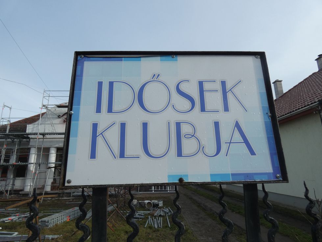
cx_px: 161
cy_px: 121
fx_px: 186
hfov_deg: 81.8
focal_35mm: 20
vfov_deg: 66.0
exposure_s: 1/800
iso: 80
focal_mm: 3.6
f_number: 2.8
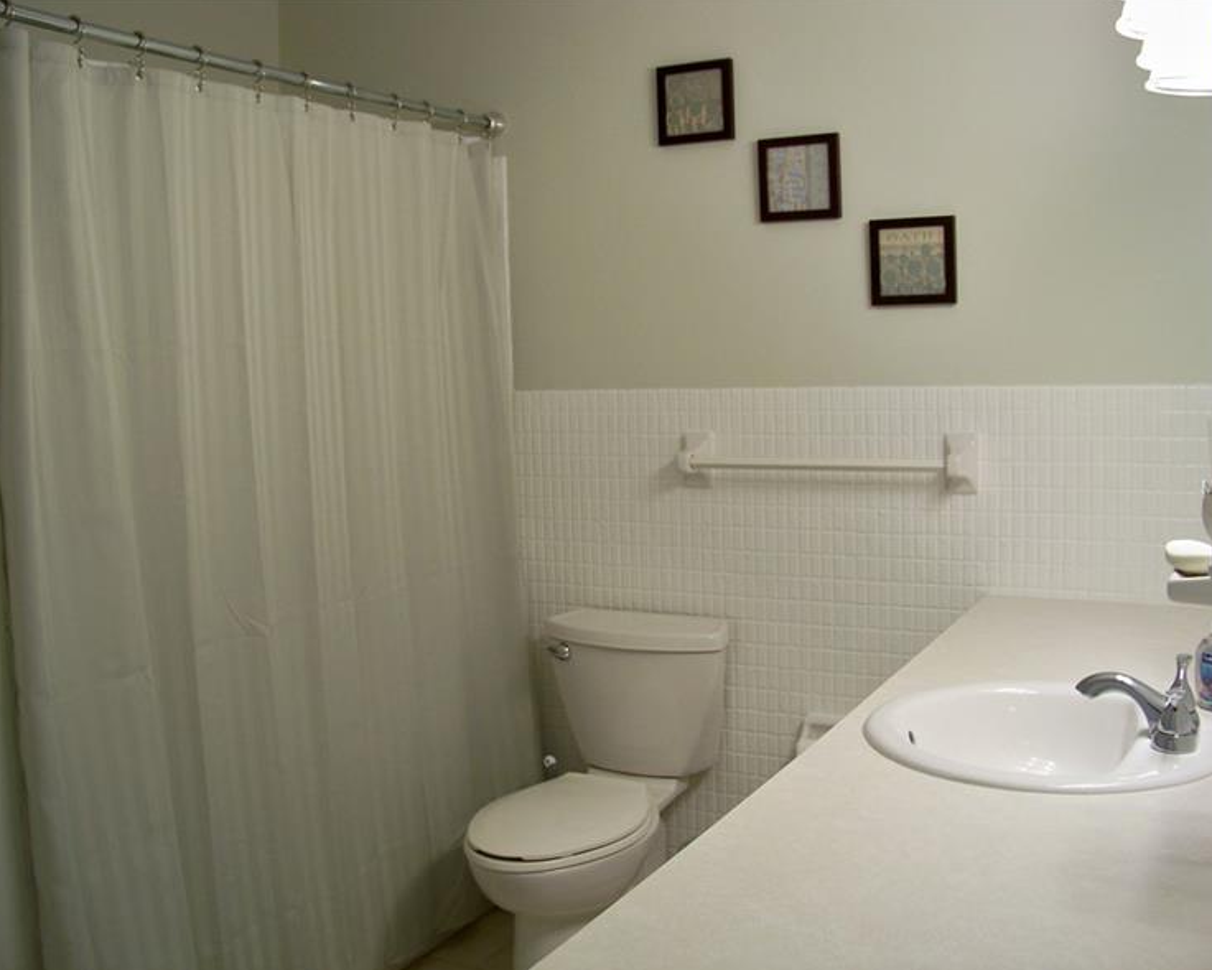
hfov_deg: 51.5
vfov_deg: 42.2
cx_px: 621
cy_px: 487
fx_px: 1256
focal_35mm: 35
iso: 80
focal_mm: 5.85
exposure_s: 1/30
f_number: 2.8
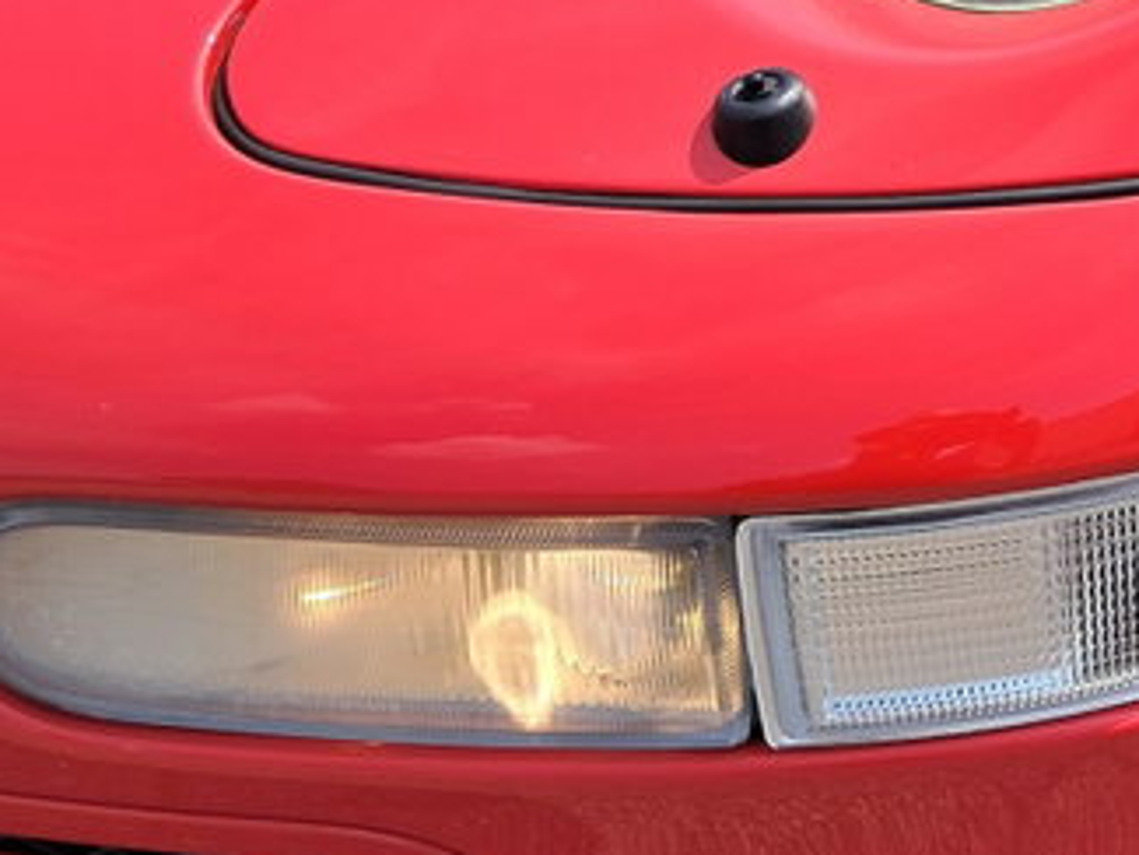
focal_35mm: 85
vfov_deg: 16.5
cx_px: 1451
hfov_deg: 21.0
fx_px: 2798
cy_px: -214
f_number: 1.8
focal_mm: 4
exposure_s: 1/468
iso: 50
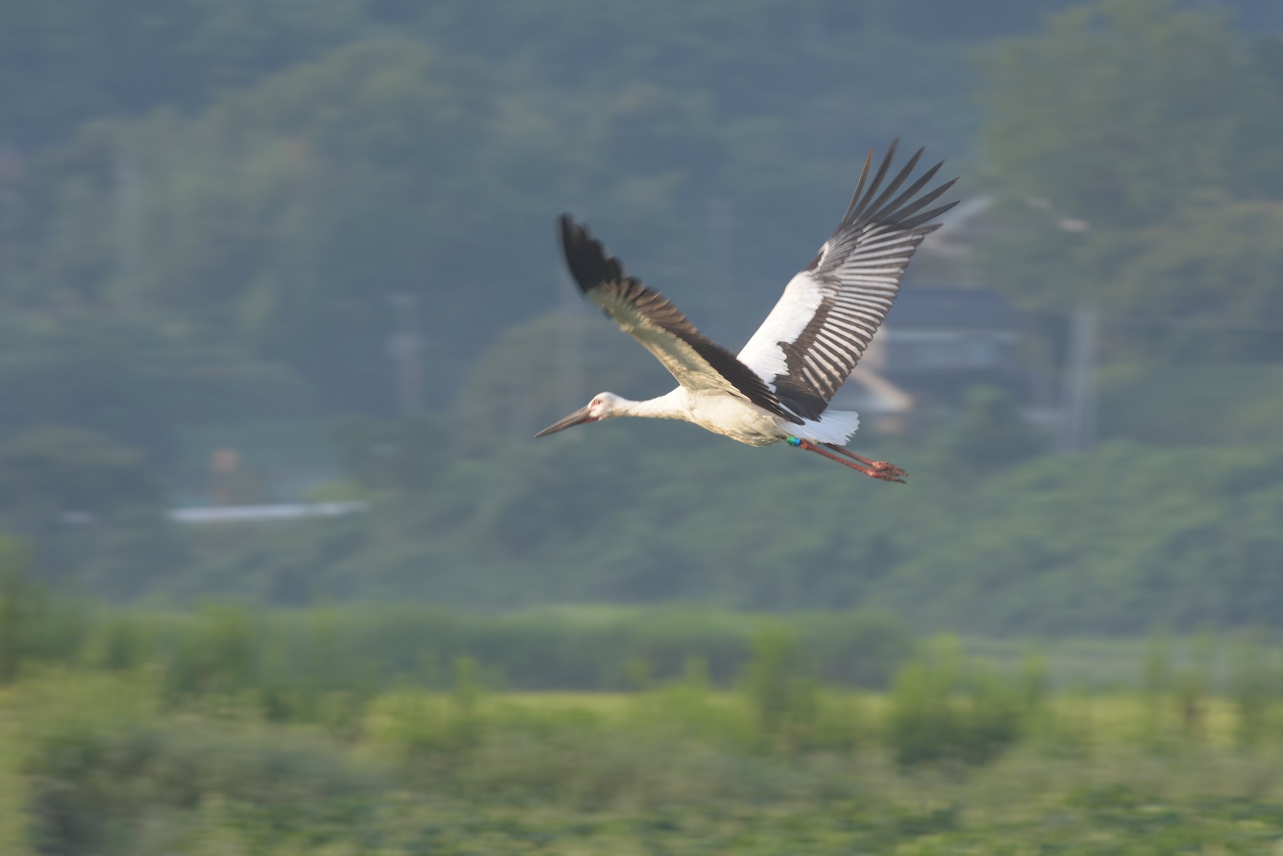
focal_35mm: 450
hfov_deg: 4.6
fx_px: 16042
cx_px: 642
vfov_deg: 3.1
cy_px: 428
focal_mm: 300
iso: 200
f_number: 8
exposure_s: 1/125
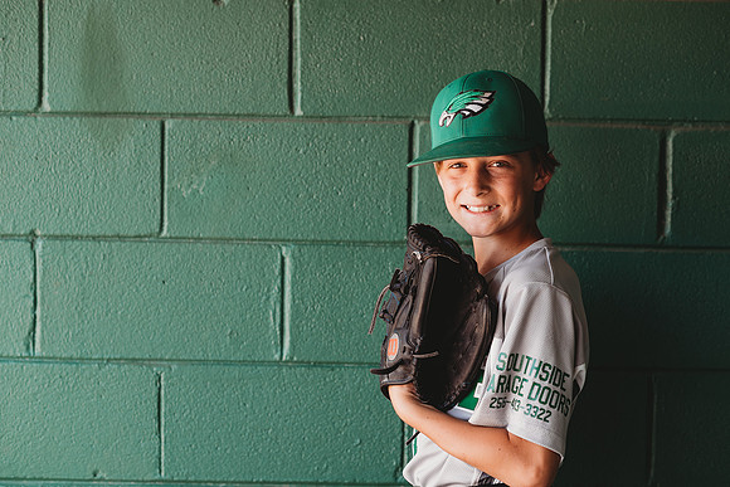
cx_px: 365
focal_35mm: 85
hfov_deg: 23.9
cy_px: 244
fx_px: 1724
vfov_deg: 16.1
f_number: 2.8
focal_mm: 85
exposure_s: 1/250
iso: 200
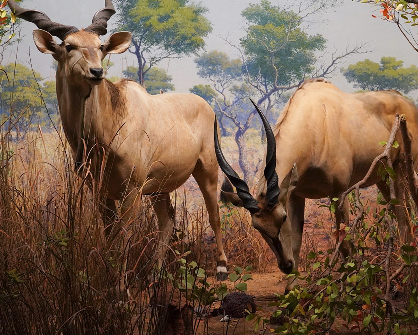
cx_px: 292
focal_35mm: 63
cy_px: 125
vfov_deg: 24.1
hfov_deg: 29.7
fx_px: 779
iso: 3200
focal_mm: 36
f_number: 8
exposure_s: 1/80
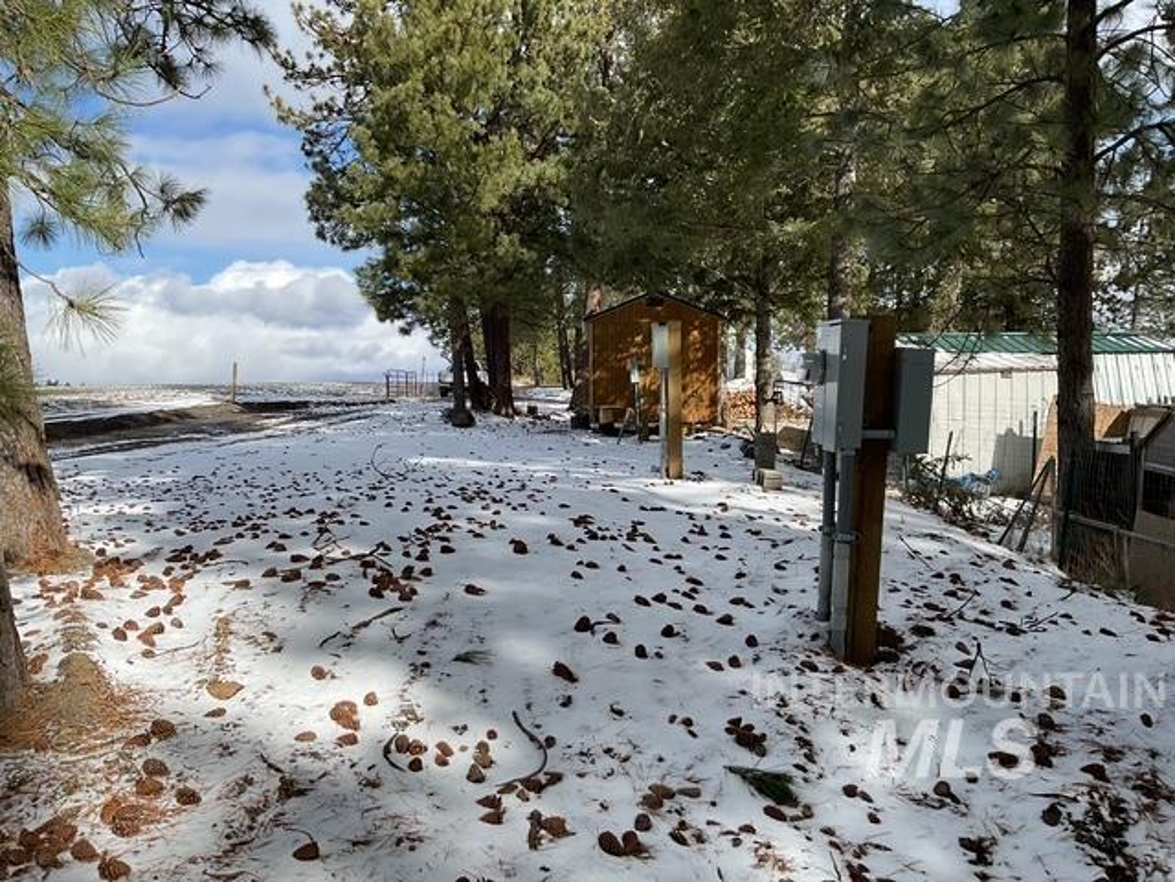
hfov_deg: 61.7
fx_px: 984
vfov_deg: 48.2
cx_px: 588
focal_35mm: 29
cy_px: 441
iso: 16
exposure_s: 1/1912
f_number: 1.8
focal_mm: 3
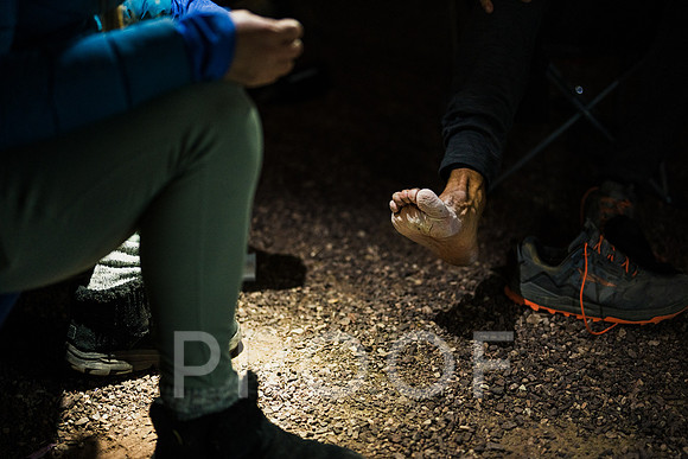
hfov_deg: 34.9
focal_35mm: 57
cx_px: 372
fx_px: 1093
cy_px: 227
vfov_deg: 23.7
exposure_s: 1/100
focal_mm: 50
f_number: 1.4
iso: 640
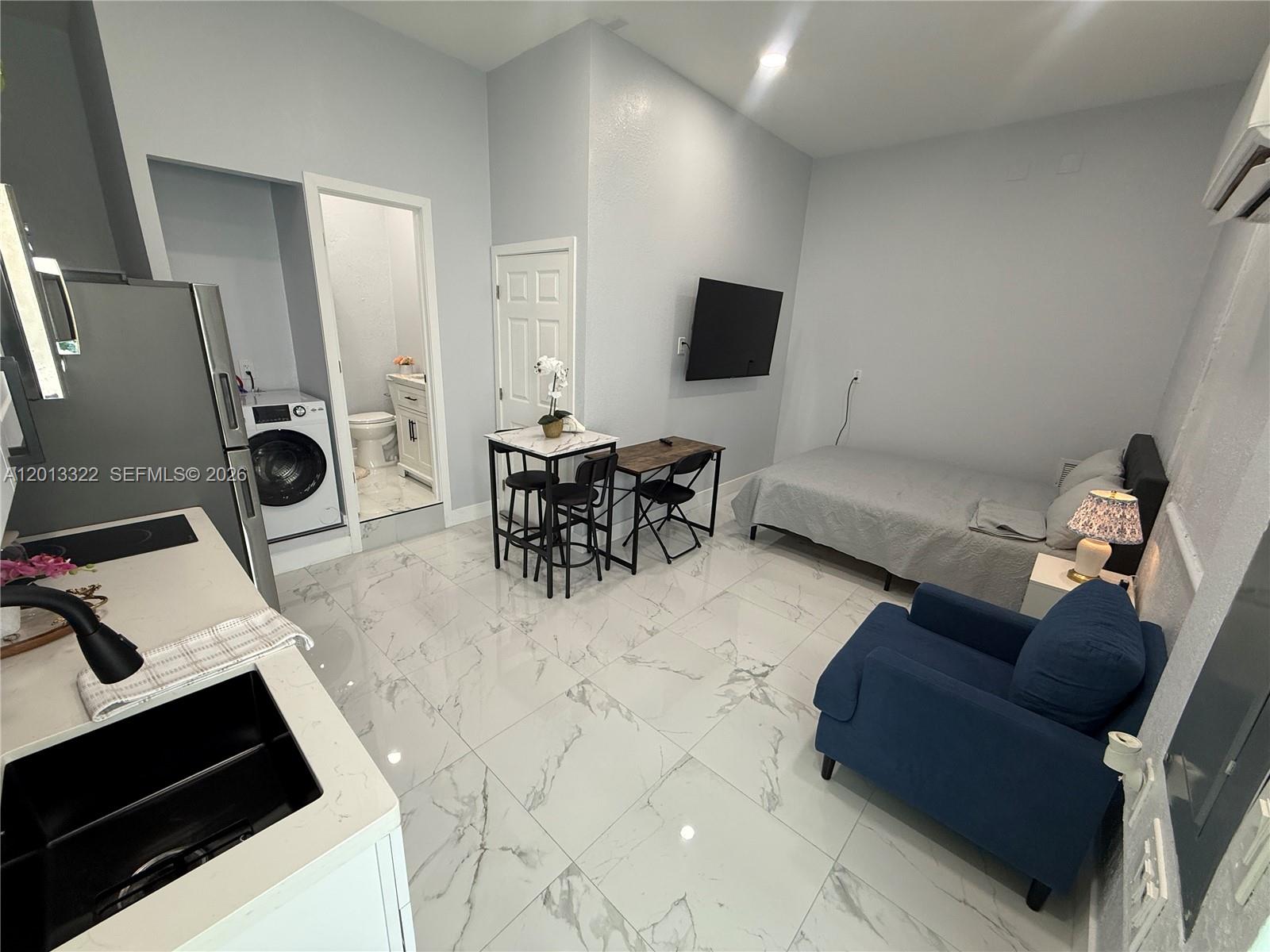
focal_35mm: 14
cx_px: 635
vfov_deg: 85.7
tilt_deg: -17.1
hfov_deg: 102.1
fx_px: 514
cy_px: 476
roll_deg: -2.9
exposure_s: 1/99
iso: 160
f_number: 2.2
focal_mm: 2.22
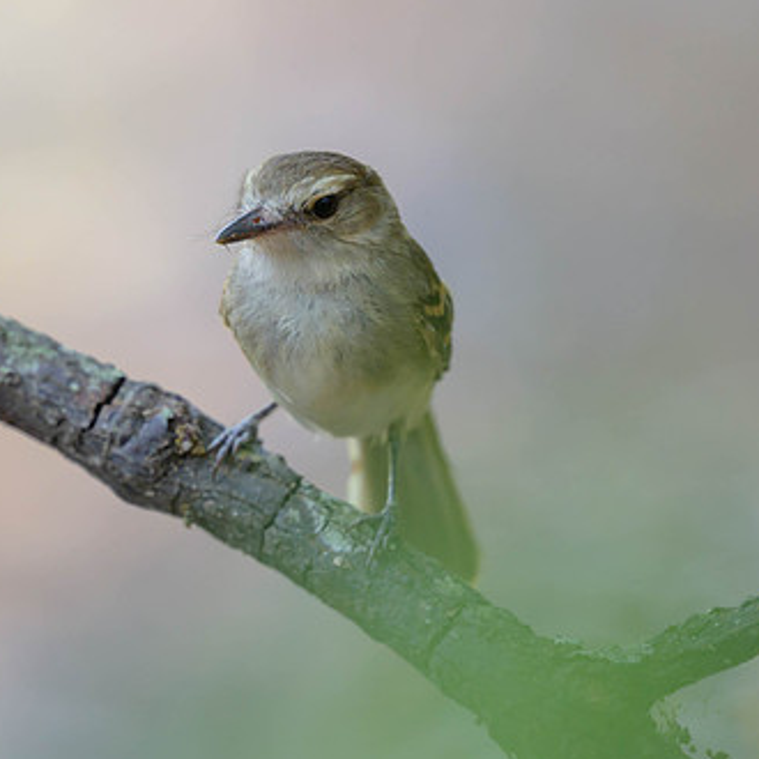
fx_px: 36441
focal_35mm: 1469
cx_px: -56
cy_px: 314
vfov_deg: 1.2
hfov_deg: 1.2
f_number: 2.8
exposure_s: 1/250
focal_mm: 400
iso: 220
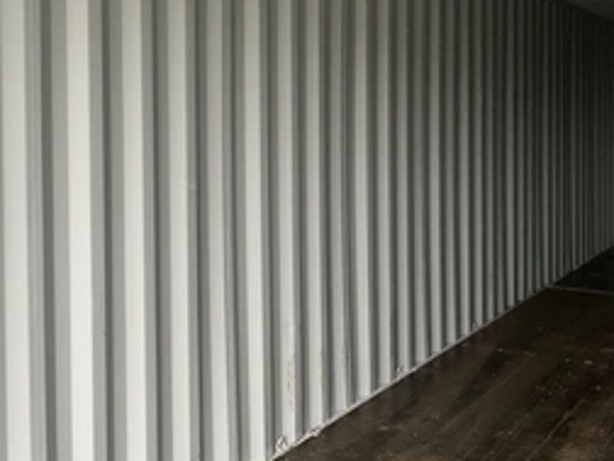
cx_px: 151
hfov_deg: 40.1
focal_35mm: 46
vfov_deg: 31.2
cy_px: 146
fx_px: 816
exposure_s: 1/77
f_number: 1.8
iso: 64
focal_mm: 3
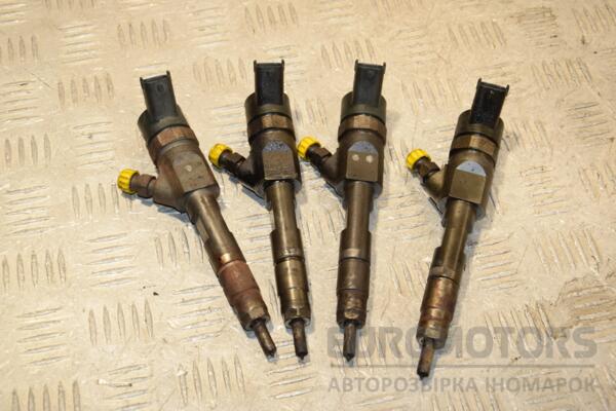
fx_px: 1155
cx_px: 308
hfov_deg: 29.9
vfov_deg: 20.2
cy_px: 206
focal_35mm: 68
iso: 800
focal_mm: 45
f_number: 7.1
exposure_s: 1/200
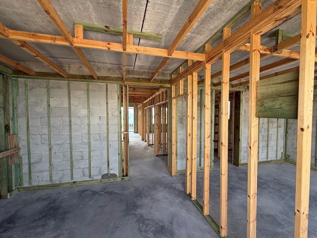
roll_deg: +0.0
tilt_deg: -3.9
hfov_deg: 98.2
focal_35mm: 15
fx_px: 137
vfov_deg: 81.7
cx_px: 159
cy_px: 121
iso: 64
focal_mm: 2.22
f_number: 2.2
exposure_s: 1/121
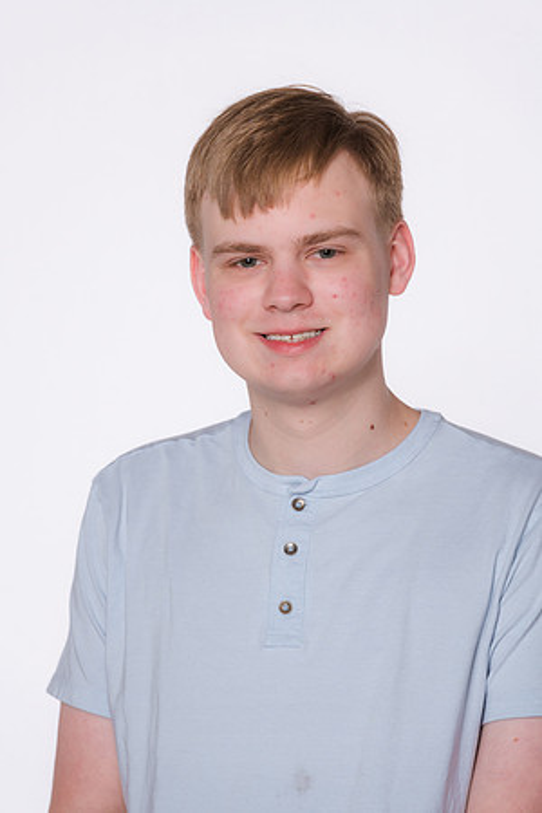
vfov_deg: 10.3
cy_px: 406
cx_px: 271
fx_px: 4516
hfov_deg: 6.9
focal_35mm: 200
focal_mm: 200
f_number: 7.1
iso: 400
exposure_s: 1/400
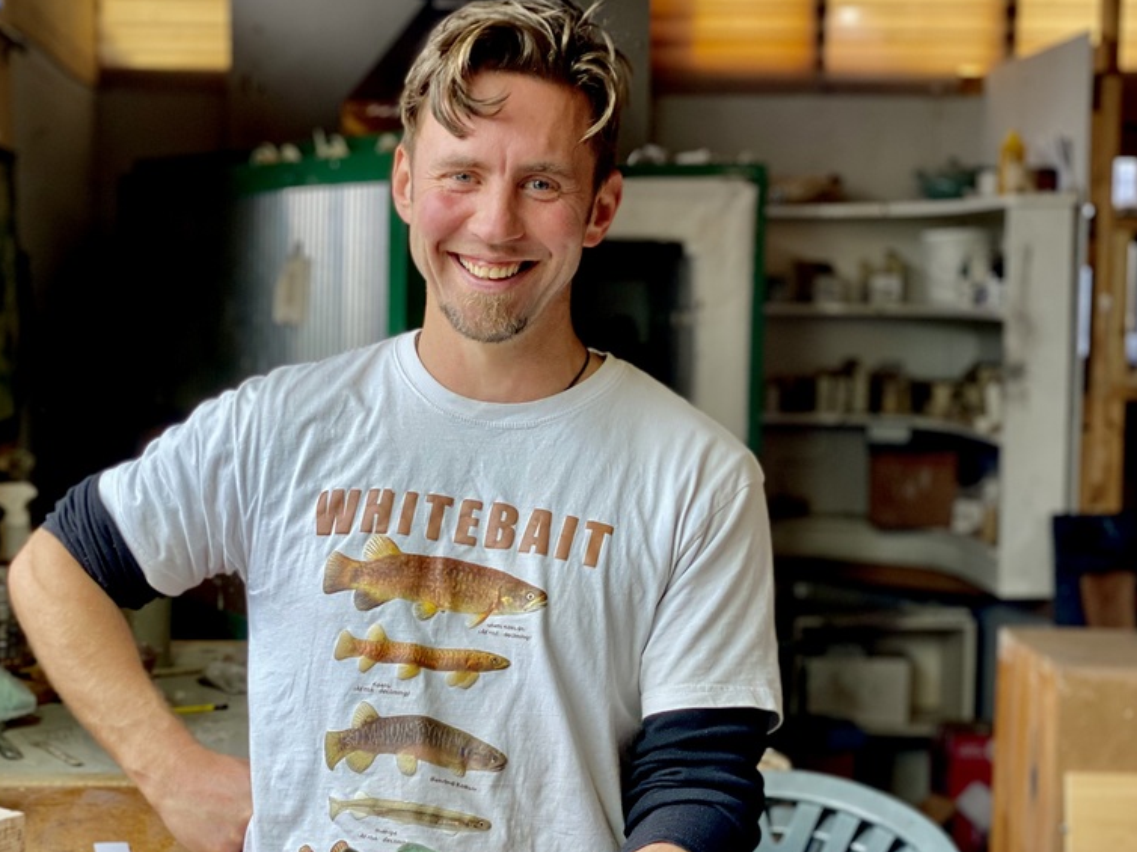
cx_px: 422
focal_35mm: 69
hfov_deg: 28.1
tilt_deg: -6.0
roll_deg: -0.7
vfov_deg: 21.2
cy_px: 547
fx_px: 2266
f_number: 2
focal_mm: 6
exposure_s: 1/100
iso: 80
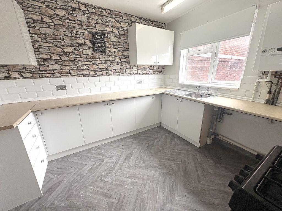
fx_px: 114
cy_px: 106
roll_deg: +1.9
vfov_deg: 85.7
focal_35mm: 14
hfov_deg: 102.1
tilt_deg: -16.4
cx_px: 141
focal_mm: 2.22
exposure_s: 1/99
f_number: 2.2
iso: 80
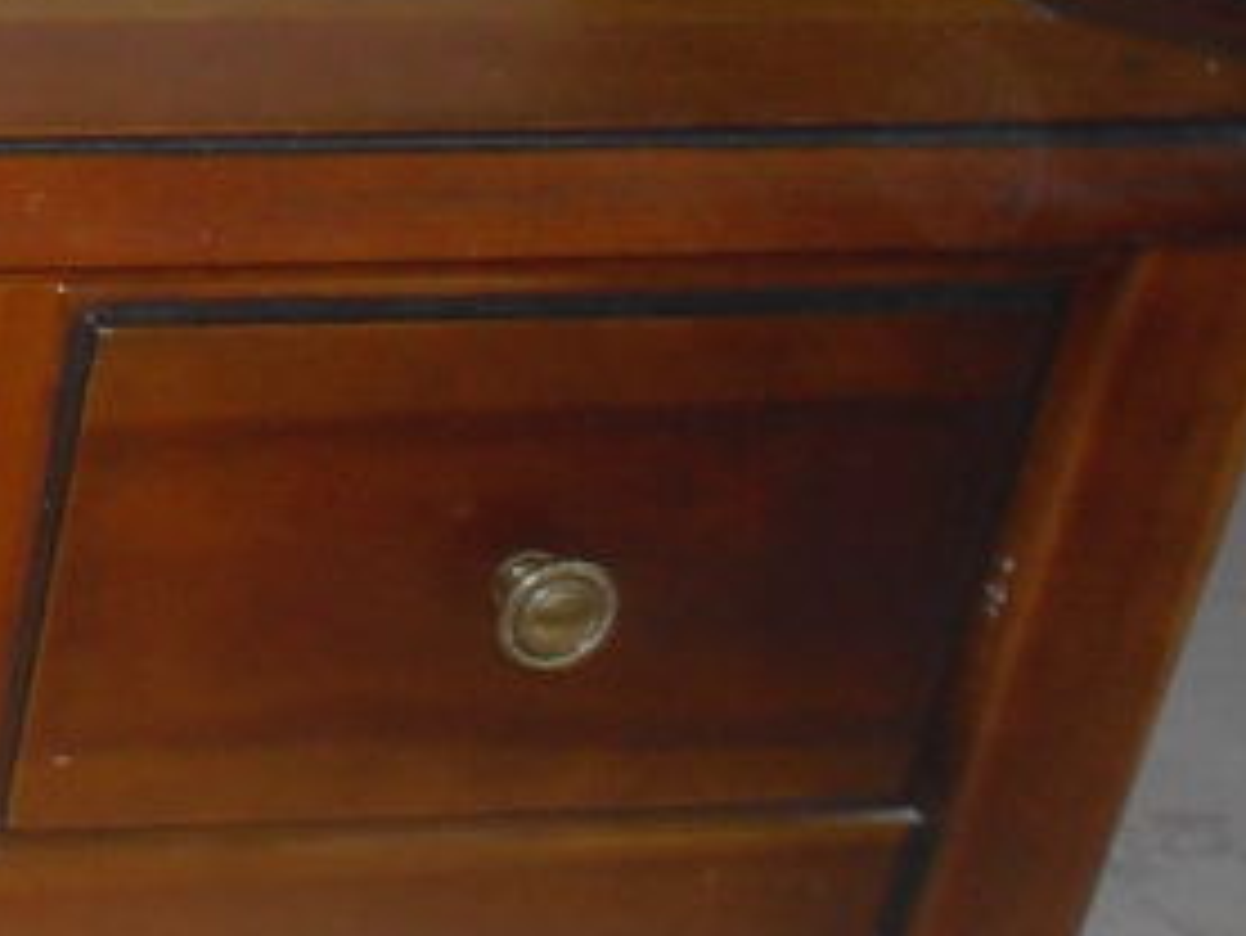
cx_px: -945
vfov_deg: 14.6
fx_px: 3637
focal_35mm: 101
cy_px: 648
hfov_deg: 16.5
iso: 200
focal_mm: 4.65
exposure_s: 1/60
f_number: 2.6
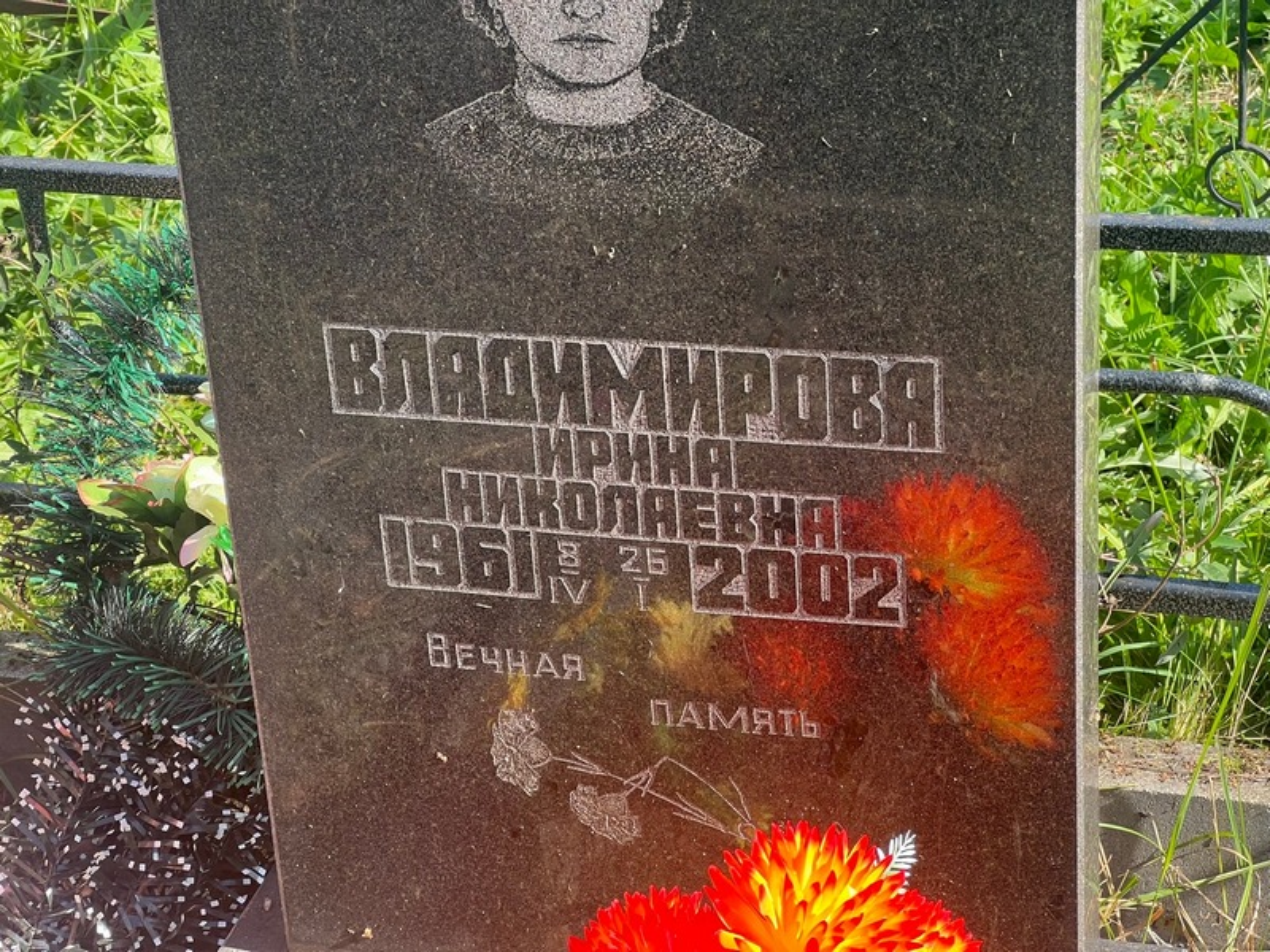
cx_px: 635
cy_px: 476
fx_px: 2825
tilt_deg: -26.6
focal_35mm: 77
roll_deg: +3.2
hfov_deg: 25.3
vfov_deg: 19.1
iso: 32
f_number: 2.8
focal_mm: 9
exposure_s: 1/115
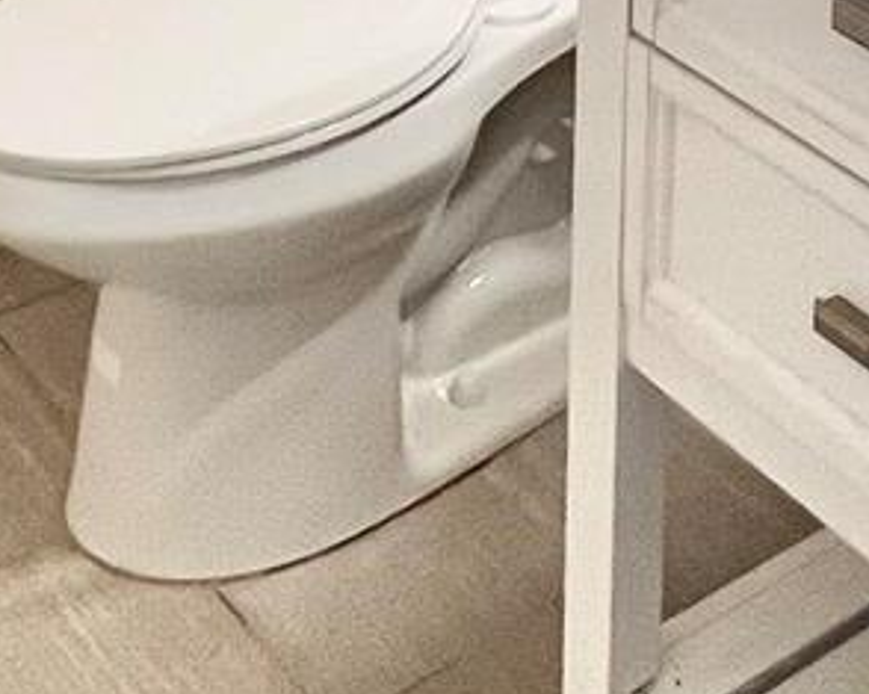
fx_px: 1774
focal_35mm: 69
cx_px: 870
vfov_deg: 17.7
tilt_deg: -14.2
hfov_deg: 26.1
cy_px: -568
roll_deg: -0.2
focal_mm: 1.57
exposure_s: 1/60
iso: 160
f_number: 1.8
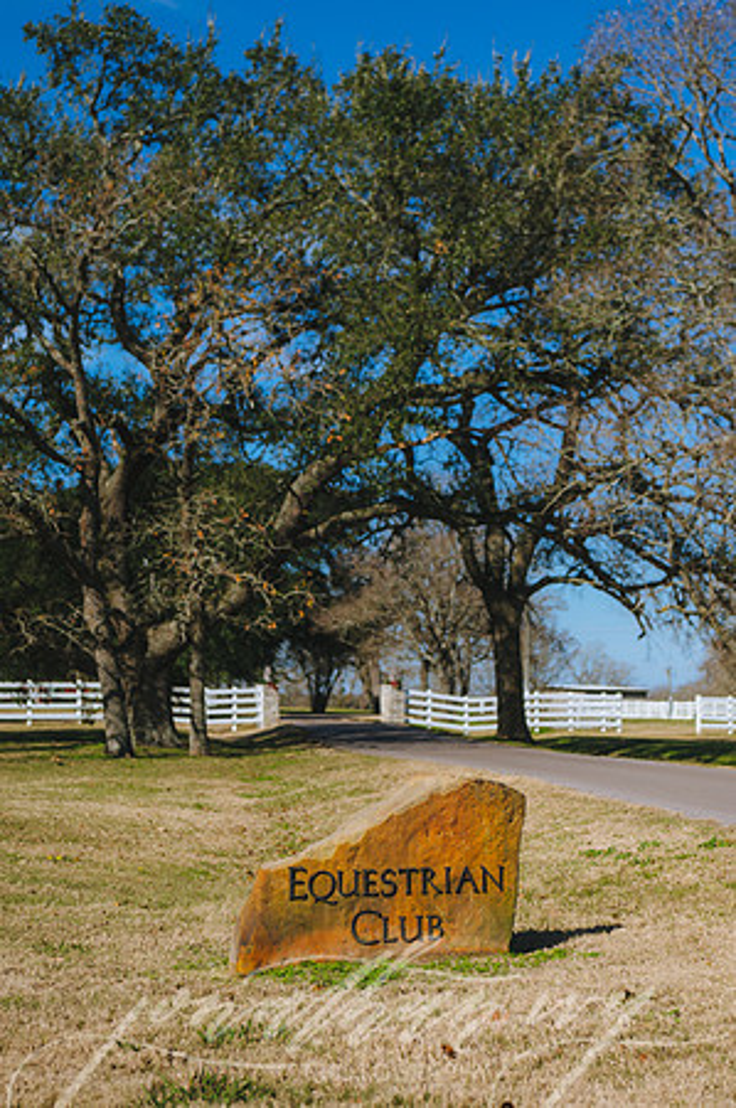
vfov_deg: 28.9
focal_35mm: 70
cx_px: 368
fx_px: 2151
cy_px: 554
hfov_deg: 19.4
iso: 100
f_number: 4.5
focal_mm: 70
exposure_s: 1/1250
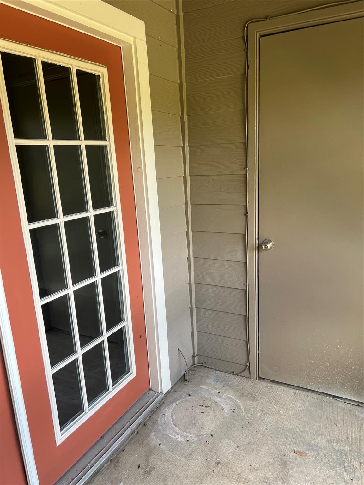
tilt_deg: -12.7
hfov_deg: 53.1
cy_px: 242
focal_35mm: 26
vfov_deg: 67.3
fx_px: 365
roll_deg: +2.0
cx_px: 182
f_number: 1.5
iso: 40
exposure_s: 1/121
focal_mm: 5.7
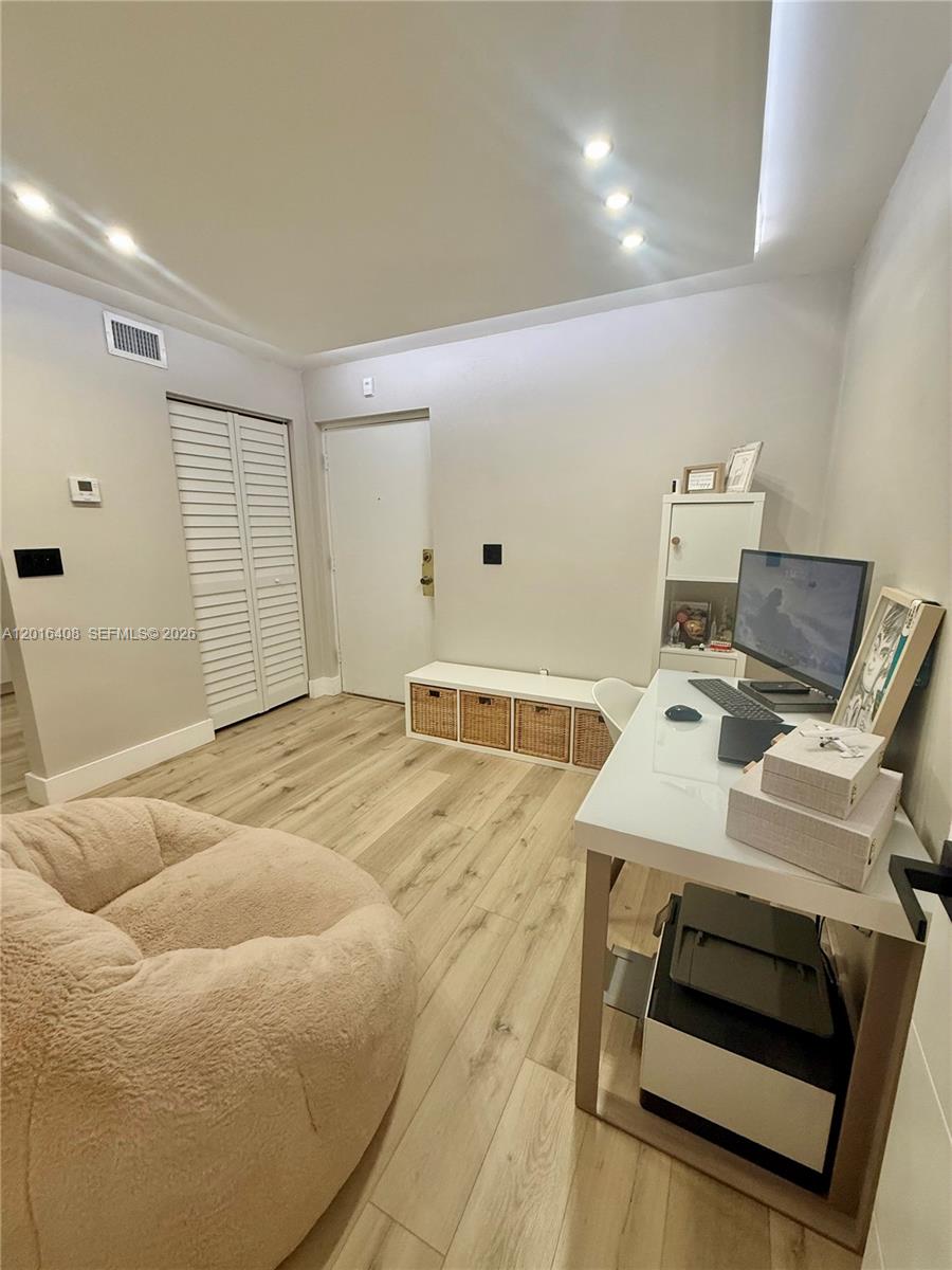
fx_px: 513
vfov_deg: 102.1
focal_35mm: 14
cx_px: 476
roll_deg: +0.5
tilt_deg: -12.4
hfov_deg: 85.7
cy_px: 635
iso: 200
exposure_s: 1/74
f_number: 2.2
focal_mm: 2.22
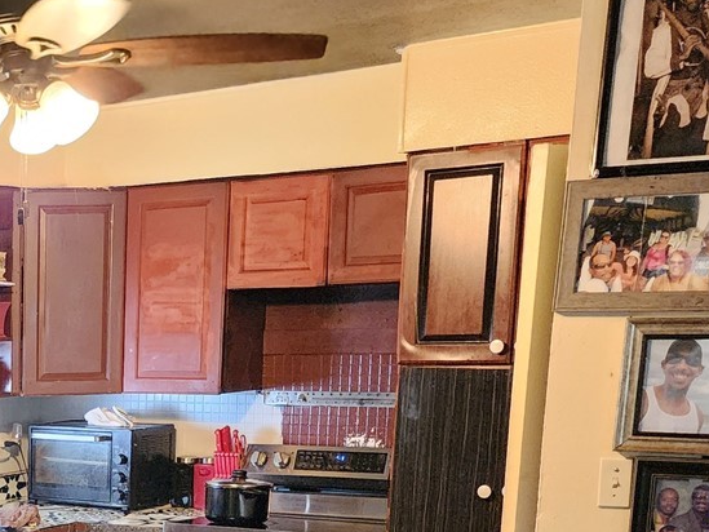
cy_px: 607
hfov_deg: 26.3
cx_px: -103
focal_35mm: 67
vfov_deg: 20.7
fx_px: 1373
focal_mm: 6.4
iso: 1000
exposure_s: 1/120
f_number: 1.8
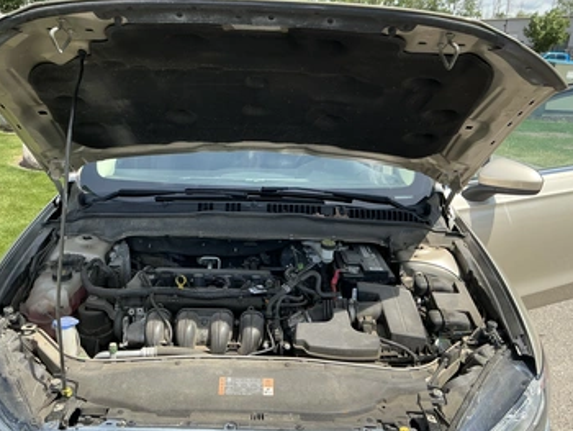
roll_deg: -3.1
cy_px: 218
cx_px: 255
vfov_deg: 44.2
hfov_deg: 56.7
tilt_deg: -18.1
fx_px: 530
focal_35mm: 32
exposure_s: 1/650
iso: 25
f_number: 1.8
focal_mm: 3
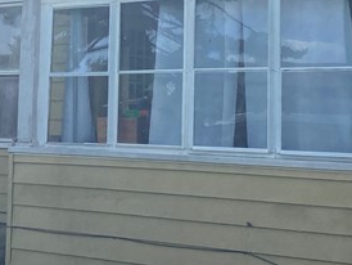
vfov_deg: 15.0
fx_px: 987
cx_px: 68
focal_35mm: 97
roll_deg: -2.1
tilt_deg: +8.7
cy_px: 1
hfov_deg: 20.0
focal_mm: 4.25
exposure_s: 1/3984
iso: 32
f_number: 1.8
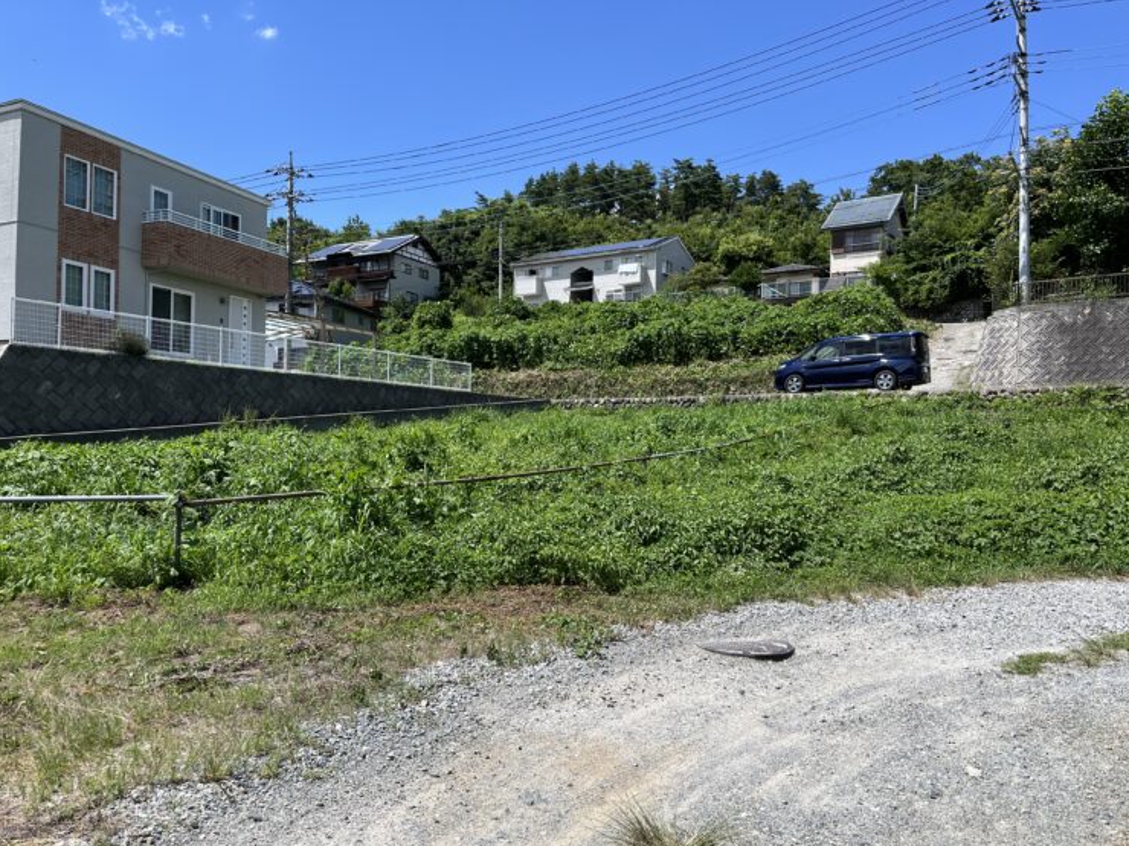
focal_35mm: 27
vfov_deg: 51.3
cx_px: 555
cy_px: 437
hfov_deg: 65.3
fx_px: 881
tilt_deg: +0.4
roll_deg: -0.8
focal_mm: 5.1
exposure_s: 1/2825
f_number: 1.6
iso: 50
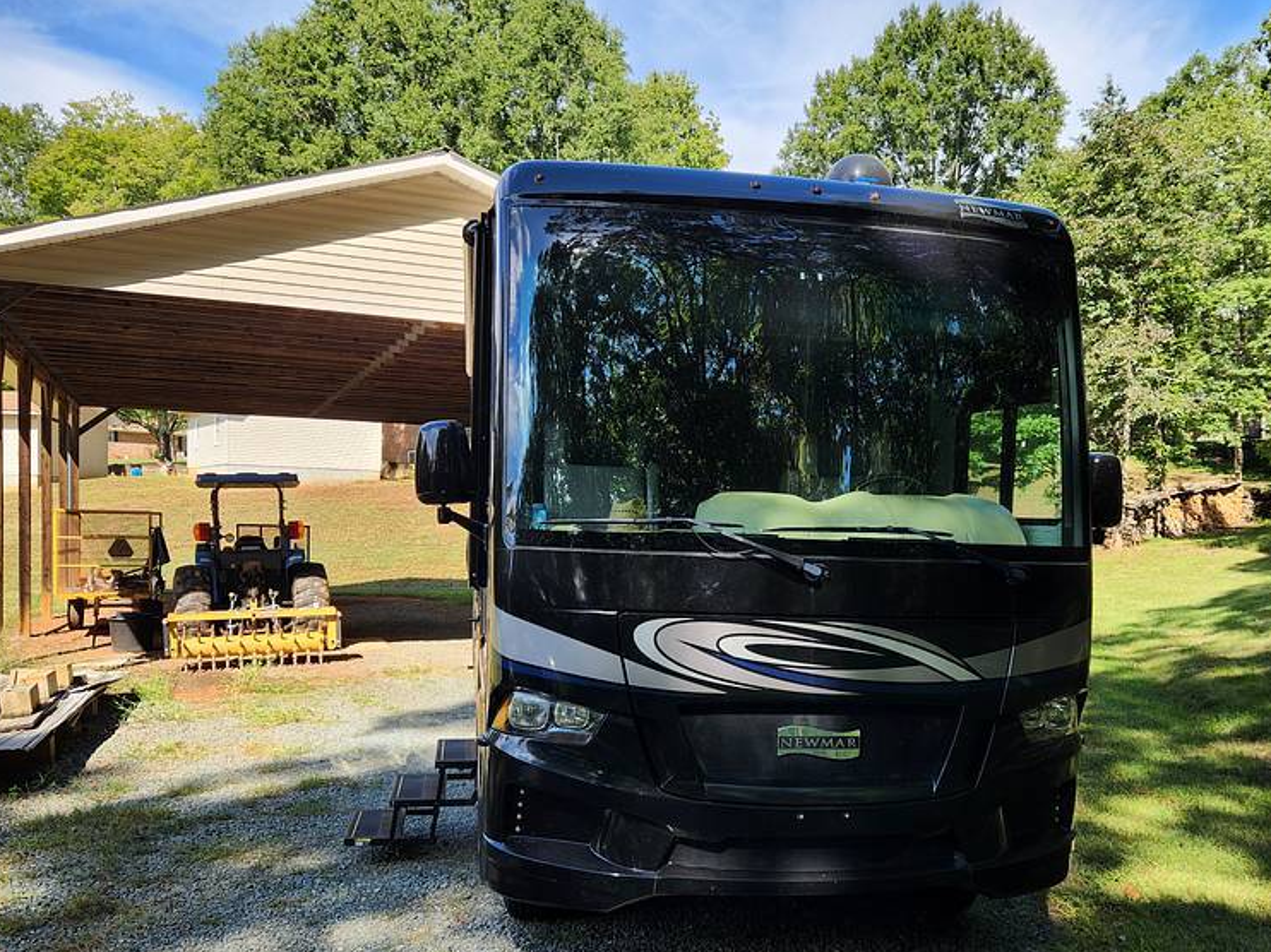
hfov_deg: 58.2
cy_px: 580
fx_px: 1138
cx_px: 701
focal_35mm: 31
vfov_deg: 45.1
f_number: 1.8
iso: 20
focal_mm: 5.4
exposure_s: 1/548
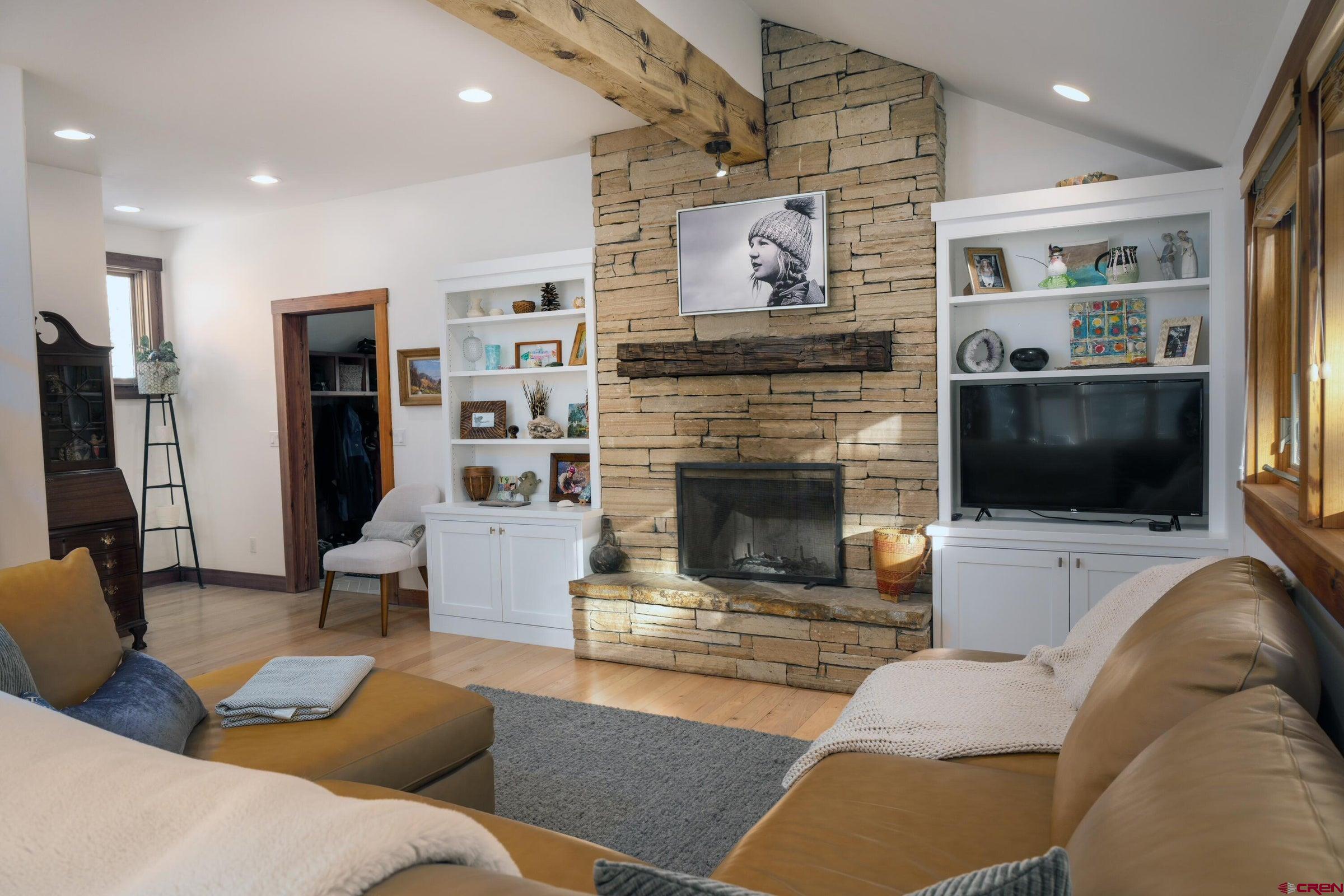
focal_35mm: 24
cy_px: 448
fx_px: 896
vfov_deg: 53.1
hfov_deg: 73.7
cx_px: 672
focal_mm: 24
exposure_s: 1/160
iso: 200
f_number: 8
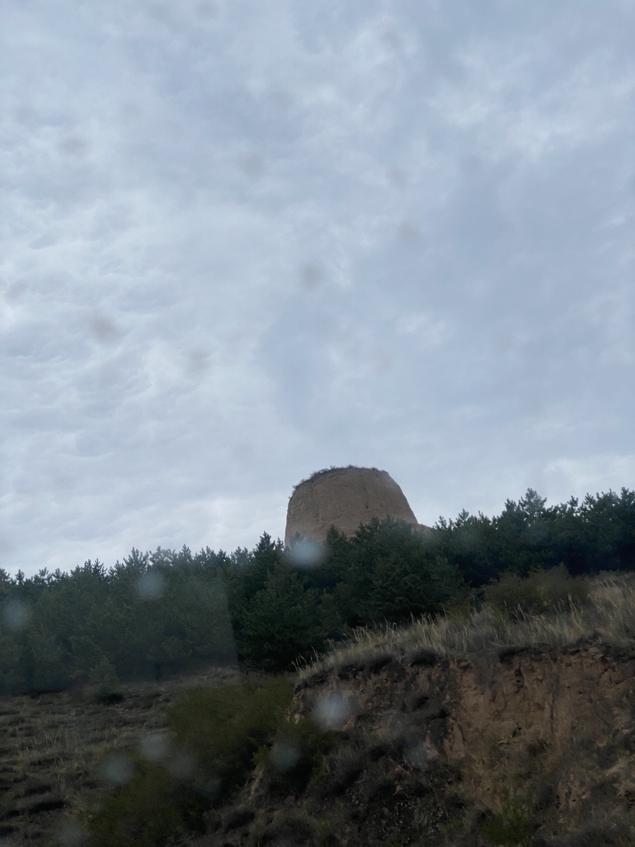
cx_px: 318
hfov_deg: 28.0
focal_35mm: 52
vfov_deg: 36.8
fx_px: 1272
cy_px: 424
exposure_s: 1/500
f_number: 2
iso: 20
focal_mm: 6
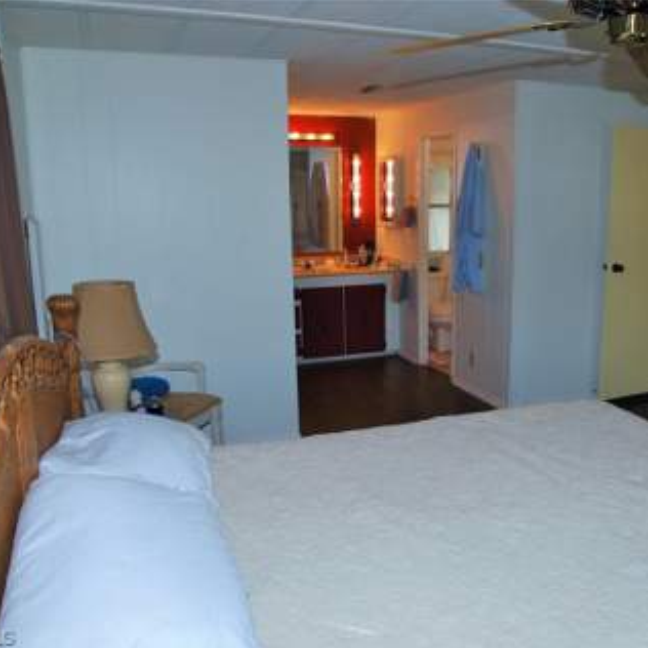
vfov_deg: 52.5
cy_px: 327
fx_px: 657
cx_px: 400
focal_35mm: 31
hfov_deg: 52.0
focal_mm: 16
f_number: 4
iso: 200
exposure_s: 1/60
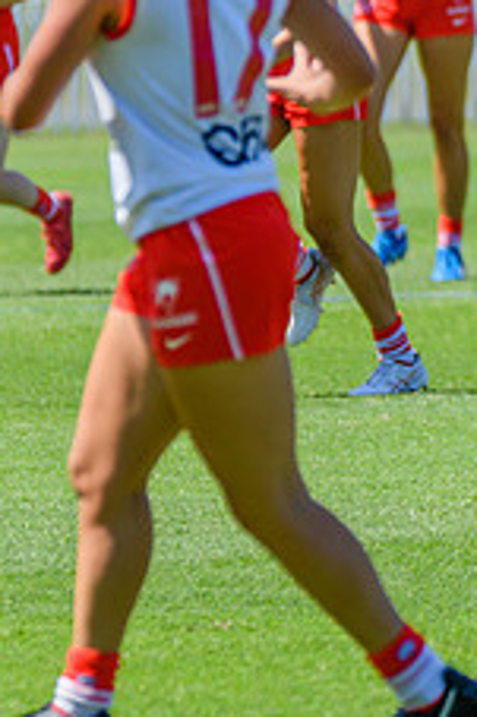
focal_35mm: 995
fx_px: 19804
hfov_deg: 1.4
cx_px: 500
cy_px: 141
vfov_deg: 2.1
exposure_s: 1/2000
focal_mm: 350
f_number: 7.1
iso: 800
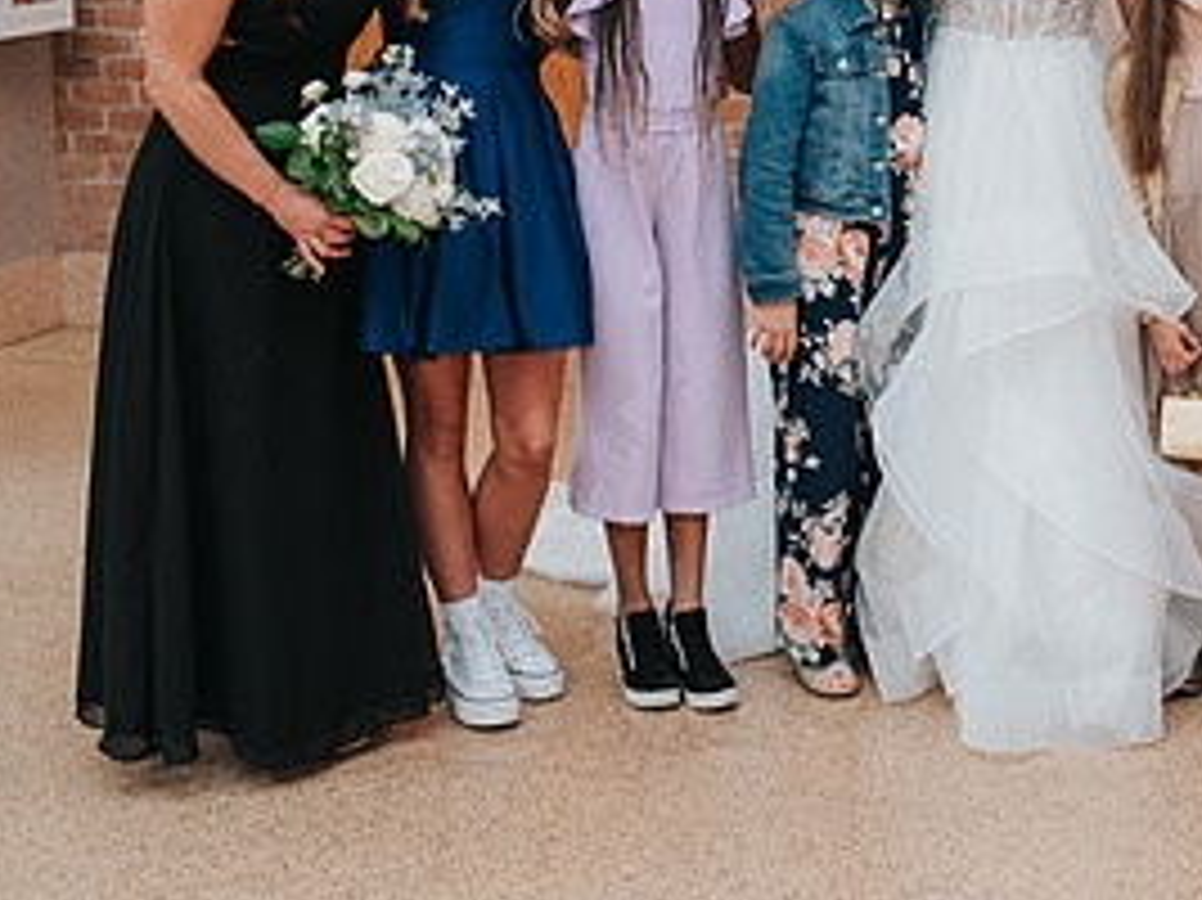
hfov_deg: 25.3
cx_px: 1036
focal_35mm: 75
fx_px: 2603
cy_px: 119
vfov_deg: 19.3
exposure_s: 1/125
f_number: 2.8
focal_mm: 35
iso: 1000
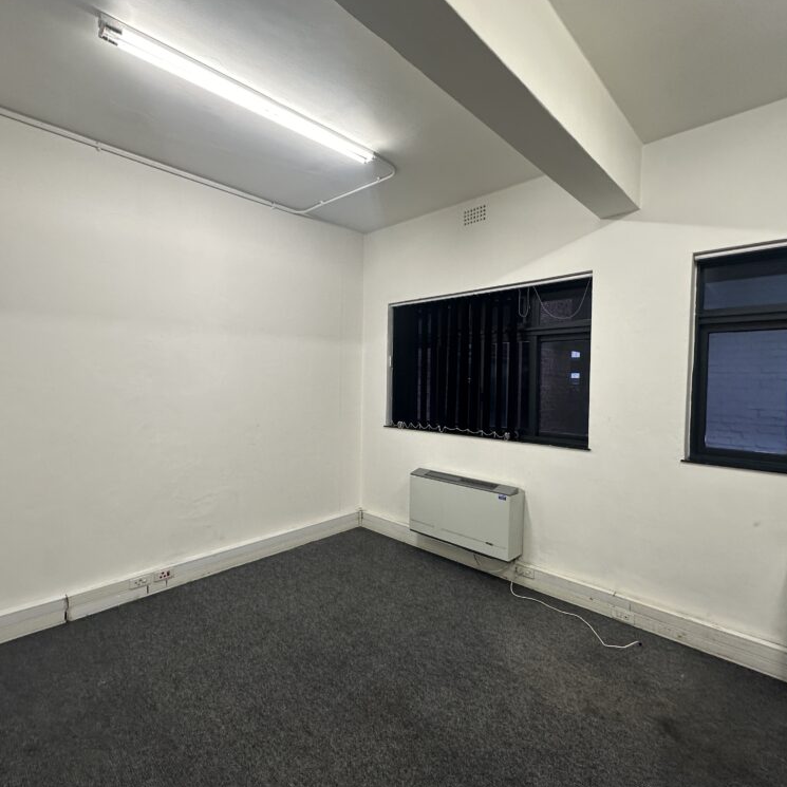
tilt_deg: -0.5
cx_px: 389
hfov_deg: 84.0
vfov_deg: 84.0
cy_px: 393
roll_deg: -0.7
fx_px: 437
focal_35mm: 17
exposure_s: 1/100
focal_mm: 2.22
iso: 160
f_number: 2.2
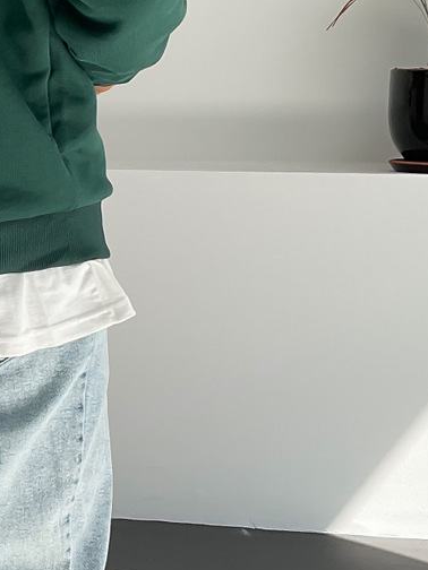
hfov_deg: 15.1
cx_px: -180
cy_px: 287
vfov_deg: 21.3
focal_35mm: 92
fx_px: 1517
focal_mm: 3
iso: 16
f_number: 1.8
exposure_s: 1/320
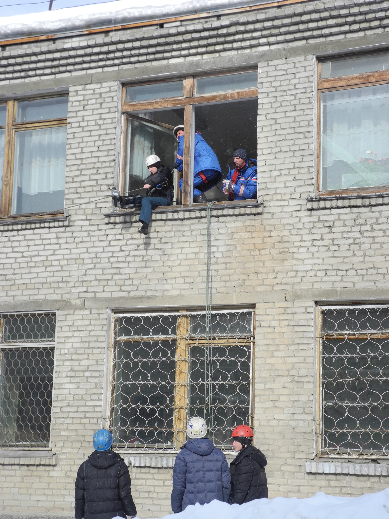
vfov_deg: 28.6
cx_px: 194
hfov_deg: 21.6
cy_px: 260
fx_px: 1019
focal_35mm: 68
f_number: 4
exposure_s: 1/620
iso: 100
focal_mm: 14.5
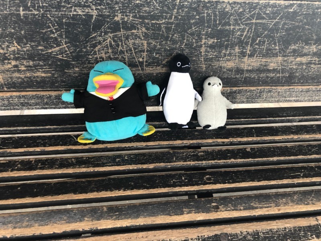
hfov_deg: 63.4
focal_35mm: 28
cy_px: 120
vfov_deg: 49.7
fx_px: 260
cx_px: 160
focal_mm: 3.99
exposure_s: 1/15
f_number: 1.8
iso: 50
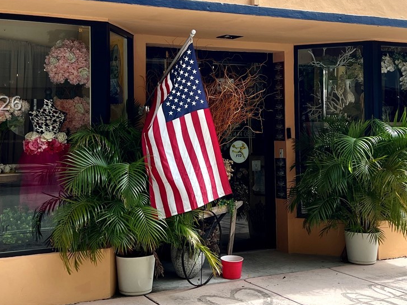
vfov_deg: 25.5
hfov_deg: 33.8
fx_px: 670
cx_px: 193
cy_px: 103
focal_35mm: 57
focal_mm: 5.7
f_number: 1.5
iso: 50
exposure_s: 1/2404
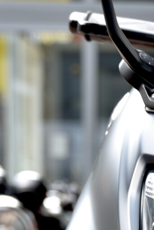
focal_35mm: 280
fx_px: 1794
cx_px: 306
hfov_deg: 4.8
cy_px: 416
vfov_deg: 7.2
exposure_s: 1/60
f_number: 4
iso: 100
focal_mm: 56
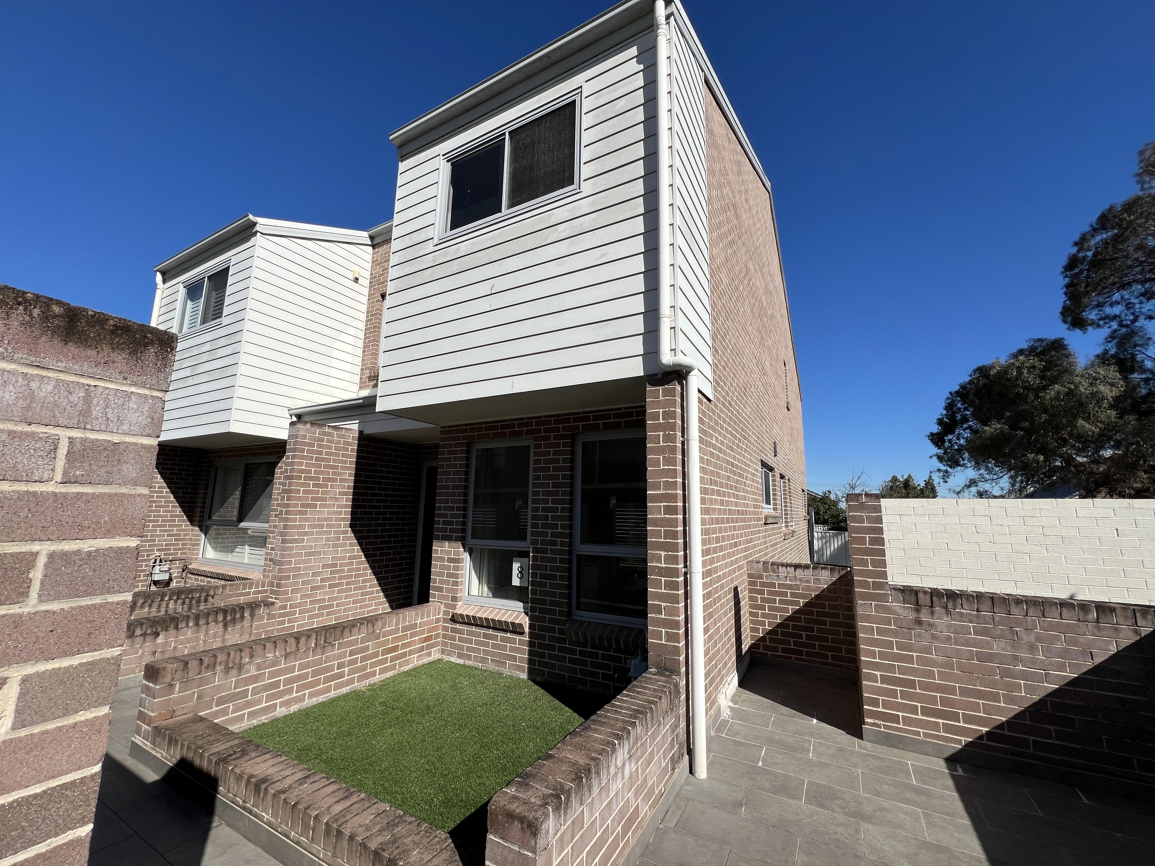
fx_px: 434
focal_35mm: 13
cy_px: 433
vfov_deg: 89.9
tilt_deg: +9.8
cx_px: 578
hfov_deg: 106.2
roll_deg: -0.9
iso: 32
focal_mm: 1.57
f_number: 1.8
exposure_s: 1/2874
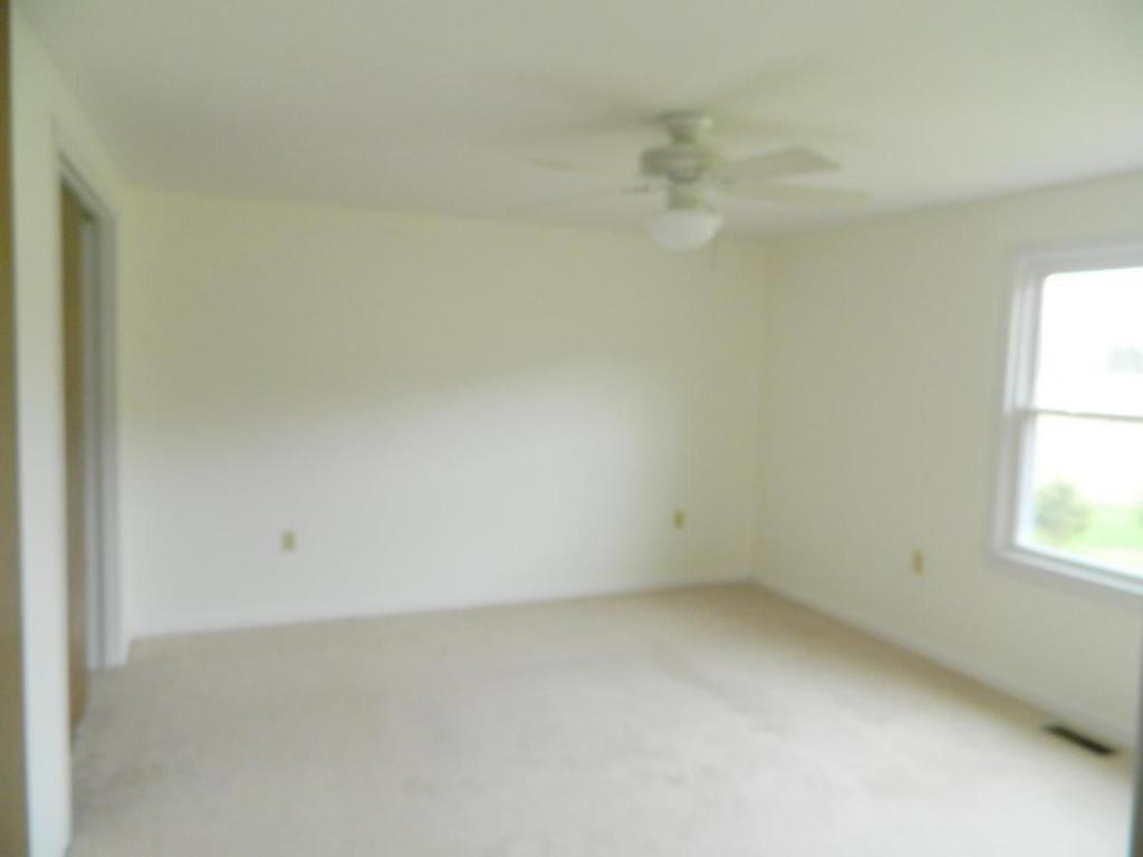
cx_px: 572
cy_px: 428
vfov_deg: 54.9
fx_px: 825
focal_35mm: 25
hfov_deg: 69.4
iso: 125
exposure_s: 1/30
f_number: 3.1
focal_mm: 4.5
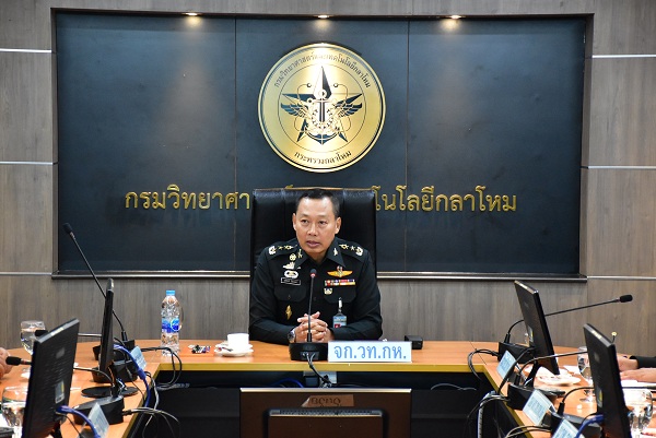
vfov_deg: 13.1
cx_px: 328
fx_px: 1915
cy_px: 219
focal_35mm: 105
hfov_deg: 19.4
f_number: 5.6
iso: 4000
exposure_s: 1/60
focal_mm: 70
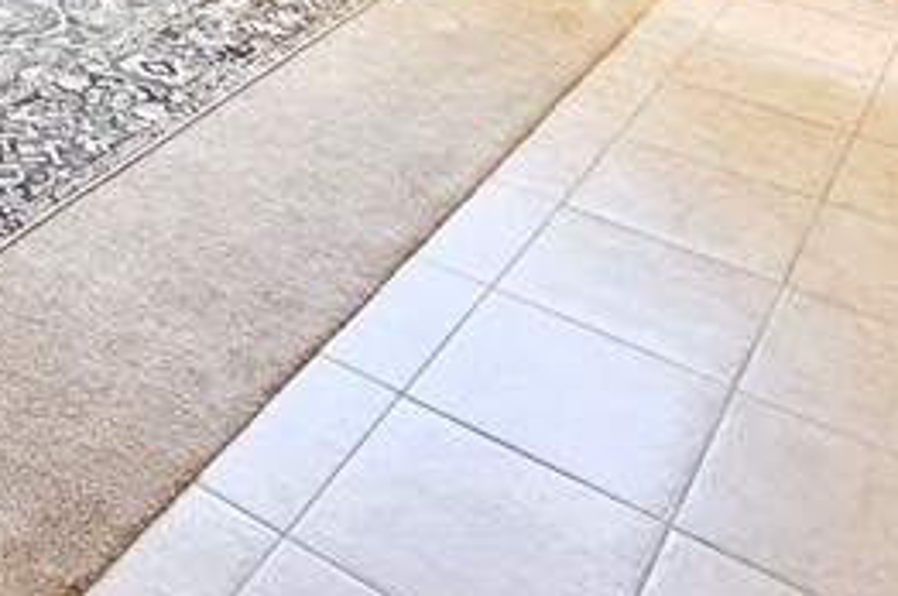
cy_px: -377
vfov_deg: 19.6
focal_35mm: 57
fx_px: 1420
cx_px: -21
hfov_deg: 32.1
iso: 1000
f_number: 2.2
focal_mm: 2.22
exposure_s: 1/60
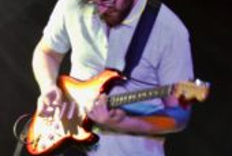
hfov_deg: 4.7
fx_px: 2718
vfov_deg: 3.3
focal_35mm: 421
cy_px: 109
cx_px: -371
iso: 2500
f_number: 2.8
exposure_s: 1/40
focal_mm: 70
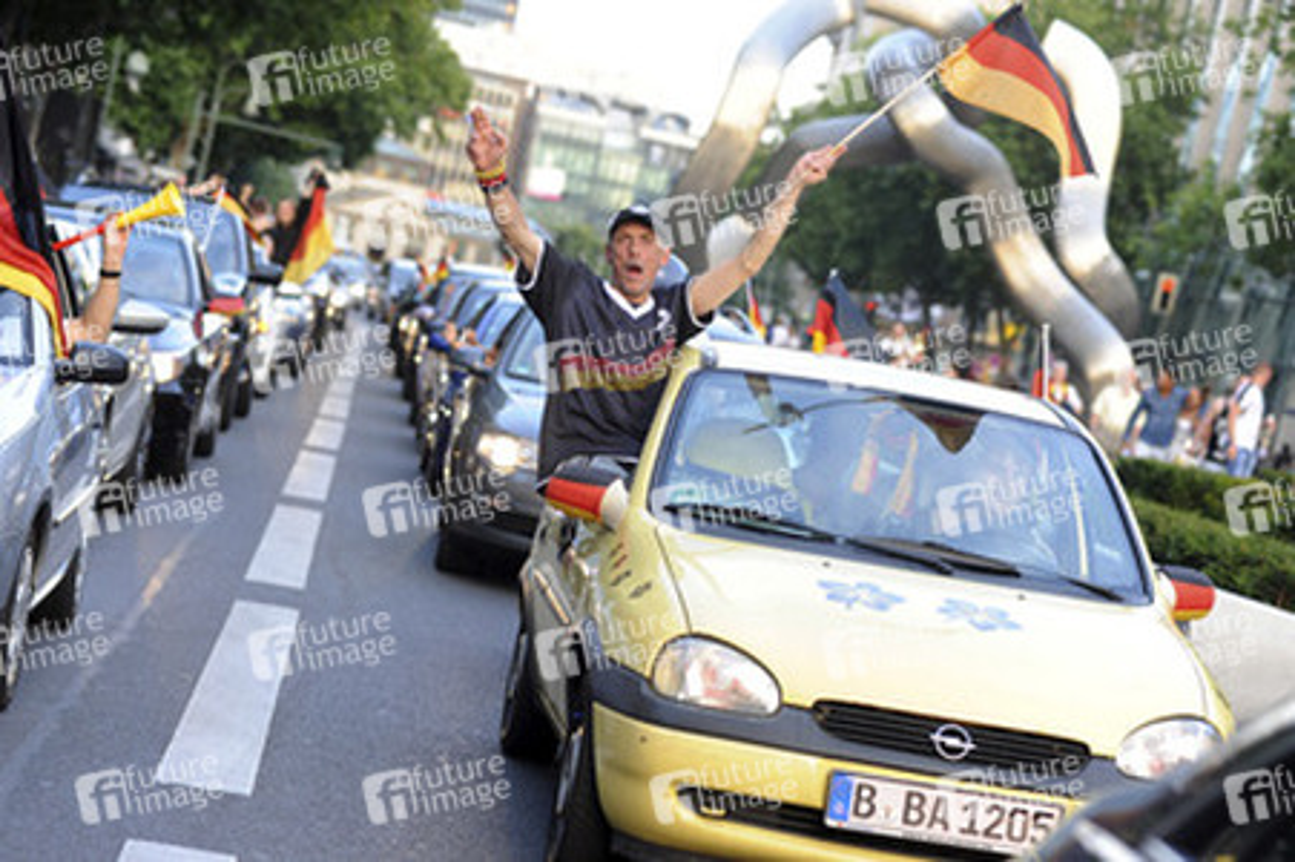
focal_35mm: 105
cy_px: 431
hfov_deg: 19.5
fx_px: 3774
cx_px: 648
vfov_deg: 13.0
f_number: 4.5
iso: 1000
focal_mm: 105
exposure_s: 1/250
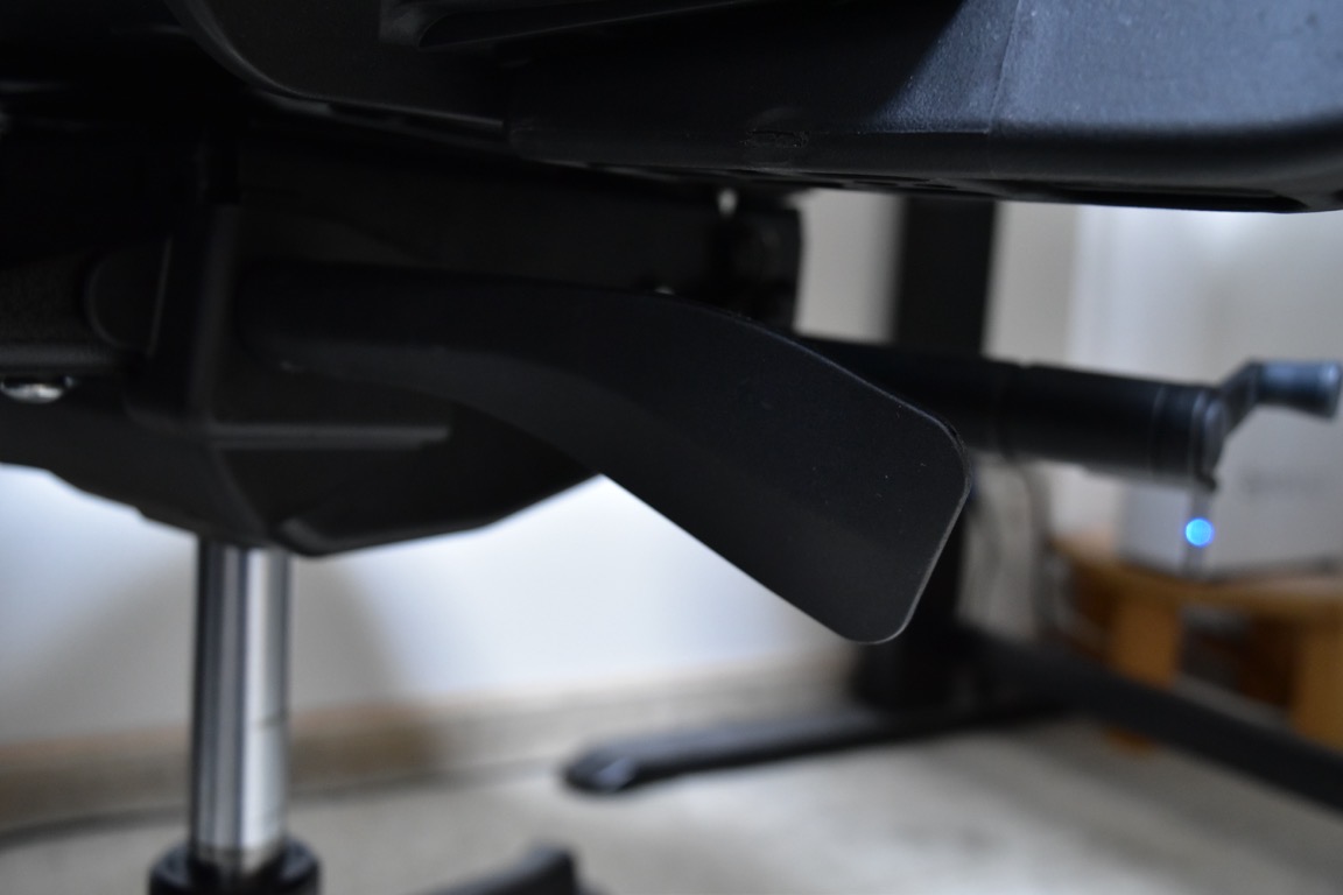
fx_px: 1399
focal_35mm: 38
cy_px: 448
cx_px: 672
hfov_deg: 51.3
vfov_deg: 35.5
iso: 1600
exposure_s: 1/15
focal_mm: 25
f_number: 5.6
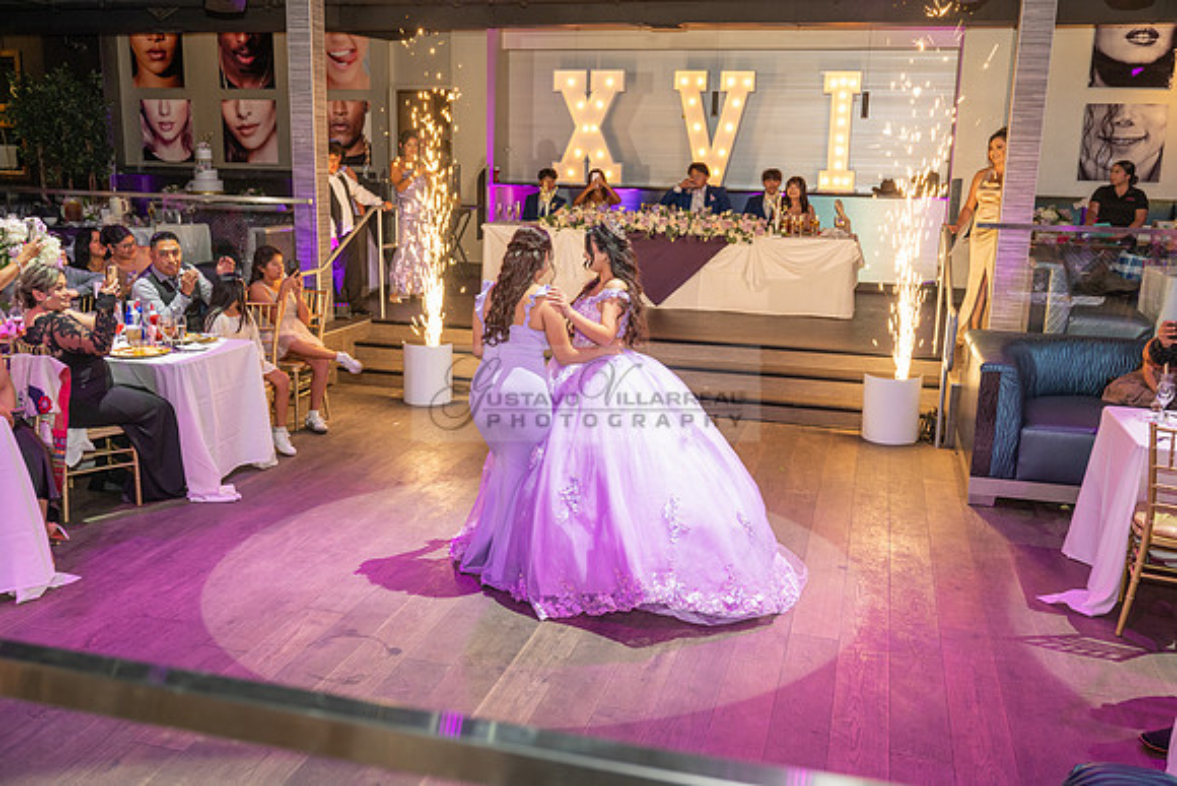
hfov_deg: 58.0
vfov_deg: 40.6
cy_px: 393
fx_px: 1063
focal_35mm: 32
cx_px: 588
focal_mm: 32.5
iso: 1000
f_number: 3.5
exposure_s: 1/125
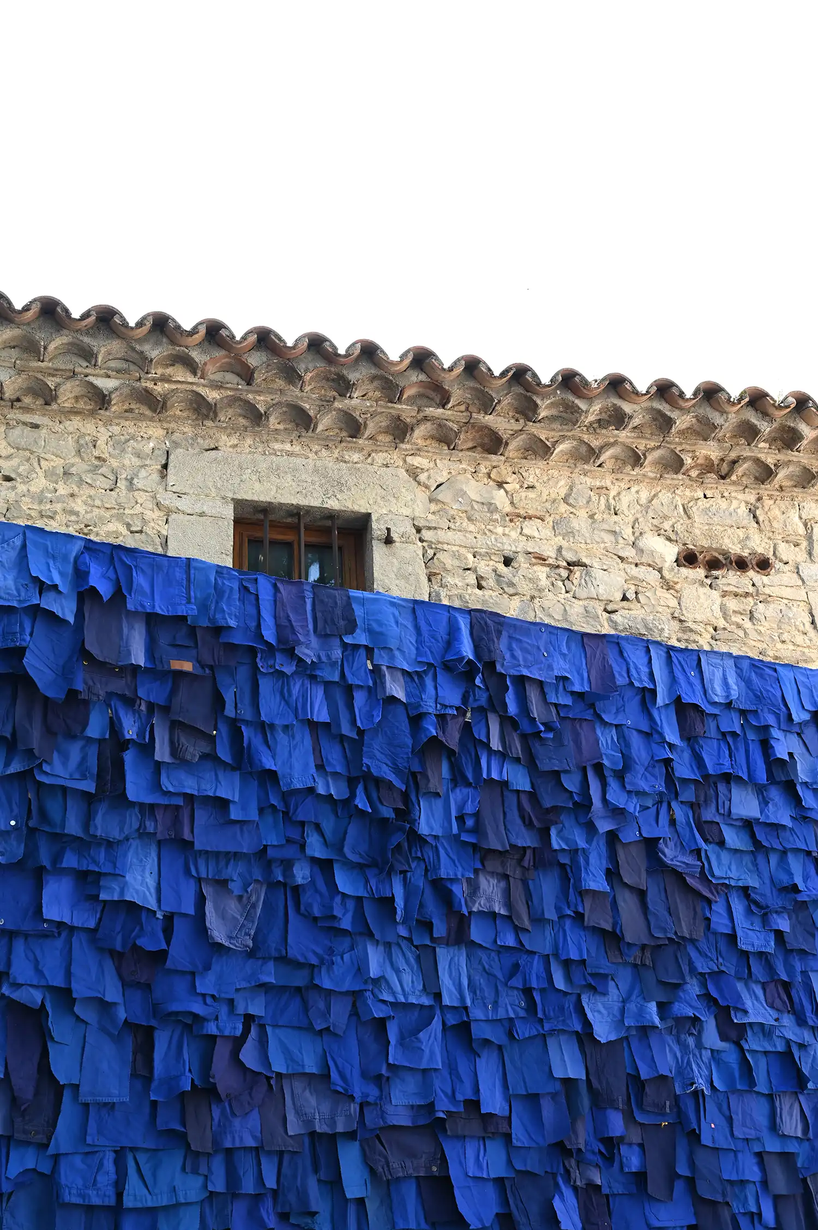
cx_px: 409
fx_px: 1467
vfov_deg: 45.5
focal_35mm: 43
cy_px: 615
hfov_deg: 31.2
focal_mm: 43
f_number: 7.1
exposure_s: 1/80
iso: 200
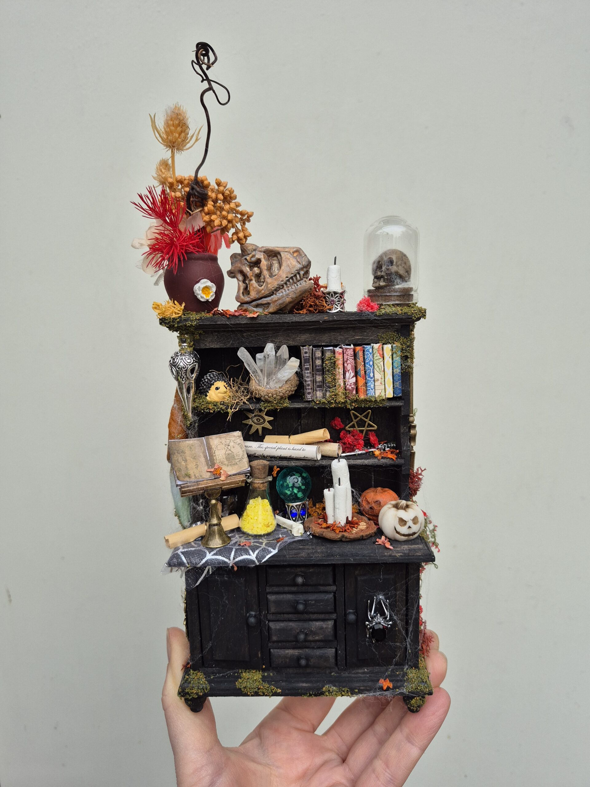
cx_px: 295
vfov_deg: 73.9
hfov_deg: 58.9
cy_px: 394
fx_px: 523
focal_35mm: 23
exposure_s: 1/180
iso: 80
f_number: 1.8
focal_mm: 5.4
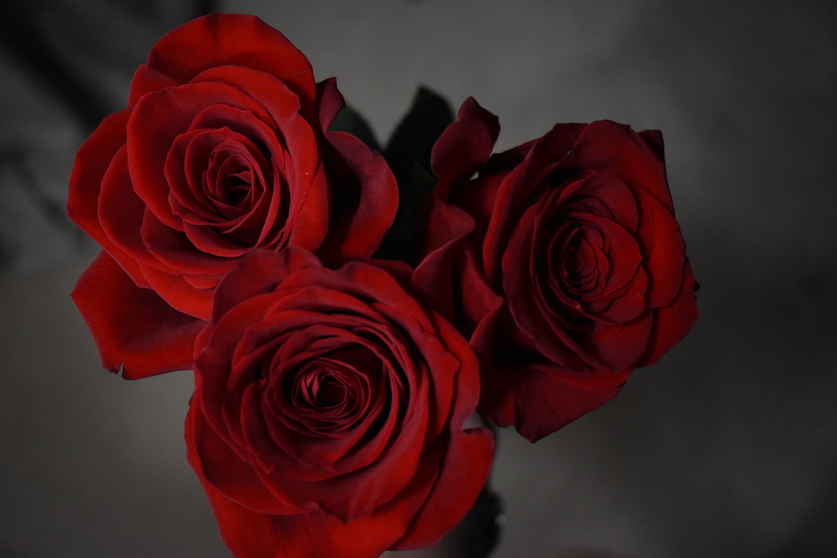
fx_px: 976
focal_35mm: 42
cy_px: 279
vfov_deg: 31.9
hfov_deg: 46.4
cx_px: 418
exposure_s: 1/125
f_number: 4.2
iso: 2500
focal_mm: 28
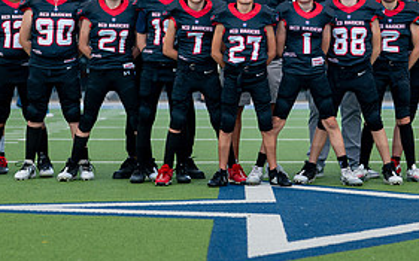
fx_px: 1551
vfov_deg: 9.6
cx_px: 218
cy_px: 53
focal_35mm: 136
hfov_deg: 15.4
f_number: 2
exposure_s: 1/400
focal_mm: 50
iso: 100
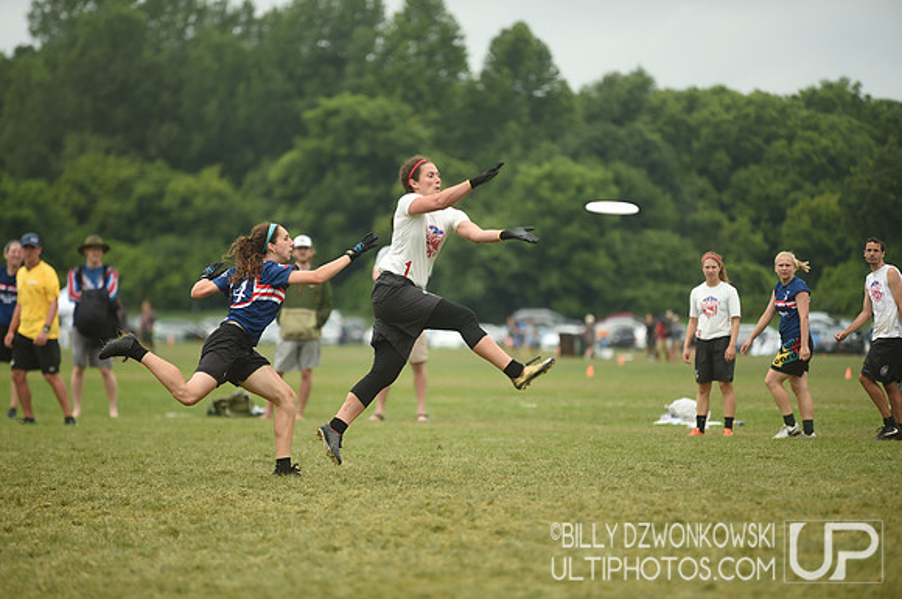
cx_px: 451
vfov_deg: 6.8
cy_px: 300
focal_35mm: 200
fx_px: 5004
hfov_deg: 10.3
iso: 200
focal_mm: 200
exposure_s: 1/1250
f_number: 2.8
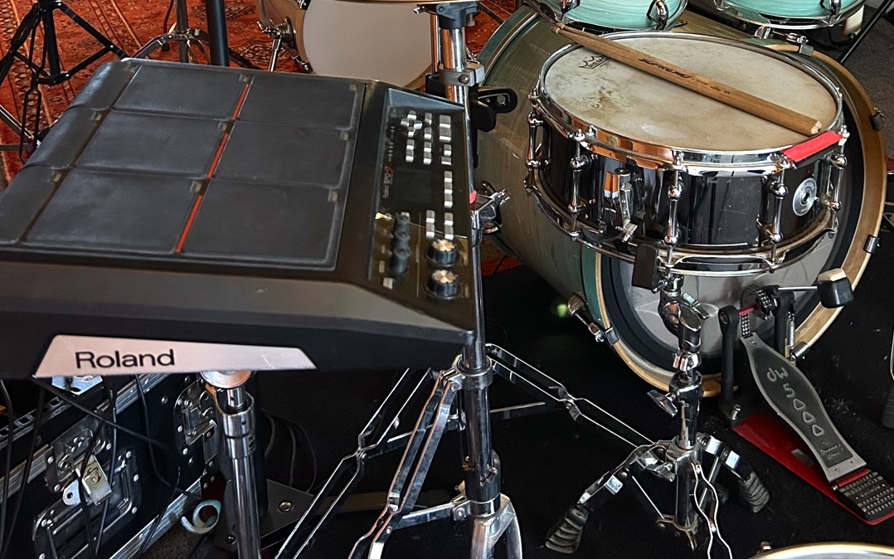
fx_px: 1121
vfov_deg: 25.8
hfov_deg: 43.3
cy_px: -61
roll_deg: +0.7
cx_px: 531
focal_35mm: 46
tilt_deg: -14.9
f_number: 1.5
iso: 400
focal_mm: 5.7
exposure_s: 1/33
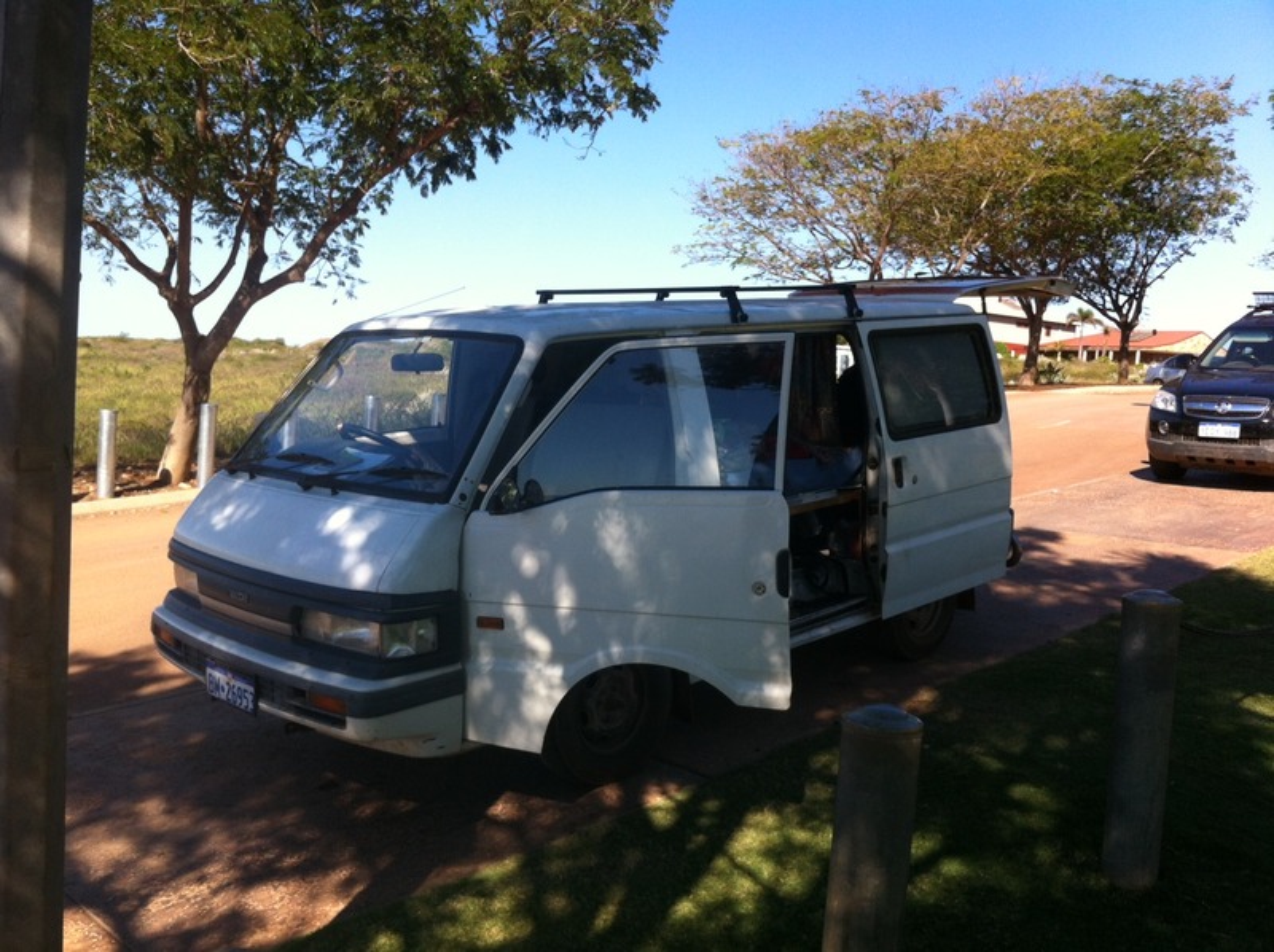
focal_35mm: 35
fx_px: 1287
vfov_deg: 40.6
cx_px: 637
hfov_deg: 52.7
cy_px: 476
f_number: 2.8
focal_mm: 3.85
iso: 80
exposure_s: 1/670
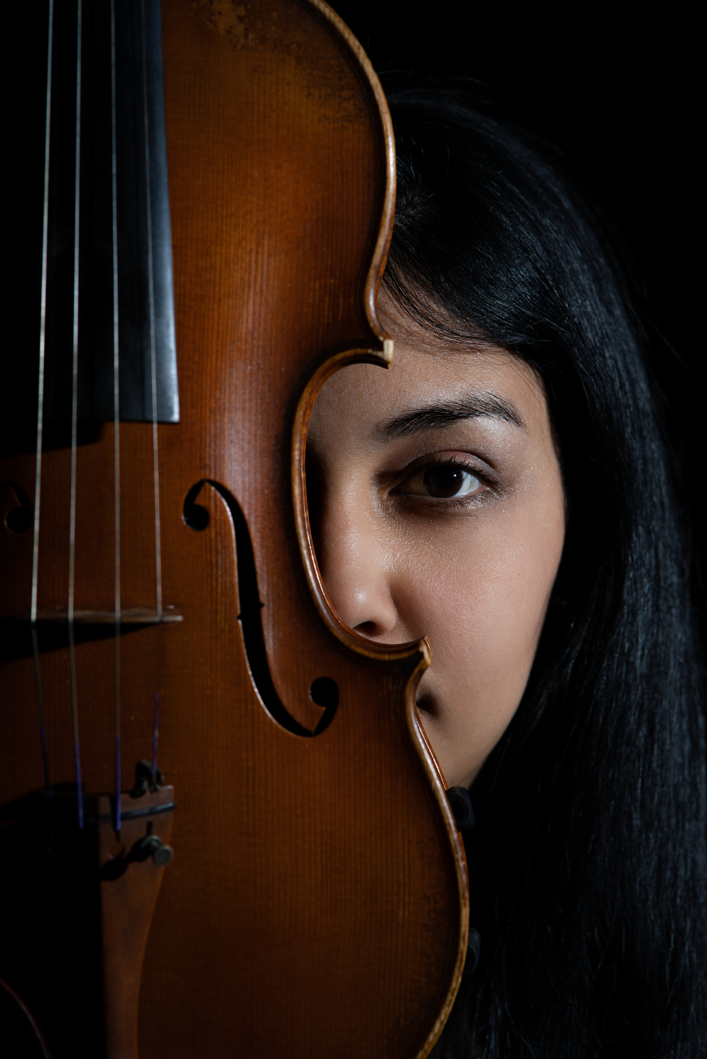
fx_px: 2503
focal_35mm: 85
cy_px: 530
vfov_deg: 23.9
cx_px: 354
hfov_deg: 16.1
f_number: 6.3
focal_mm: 85
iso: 250
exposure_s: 1/160
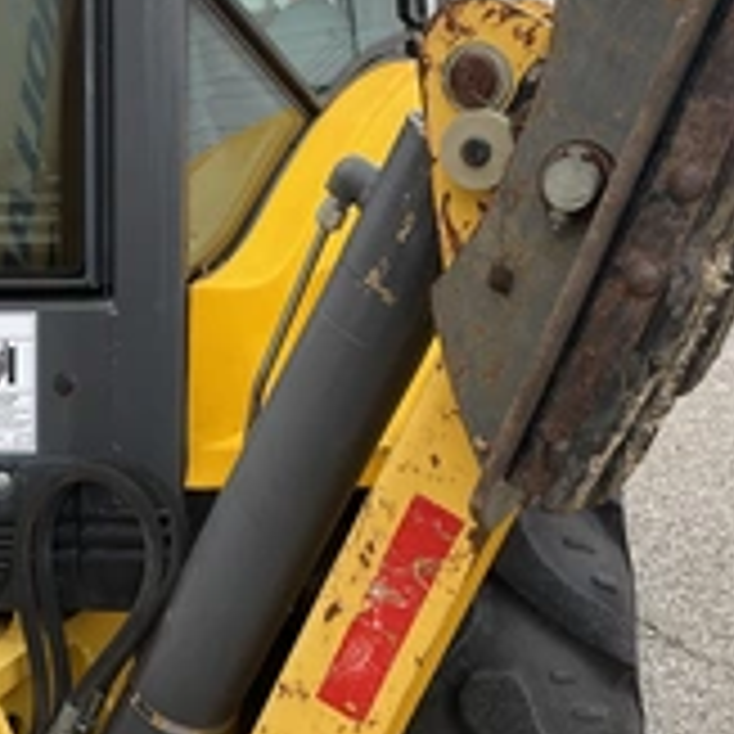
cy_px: 306
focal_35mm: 63
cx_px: 315
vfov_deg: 27.3
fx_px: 1511
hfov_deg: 27.3
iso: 25
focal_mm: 3
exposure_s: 1/272
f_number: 1.8
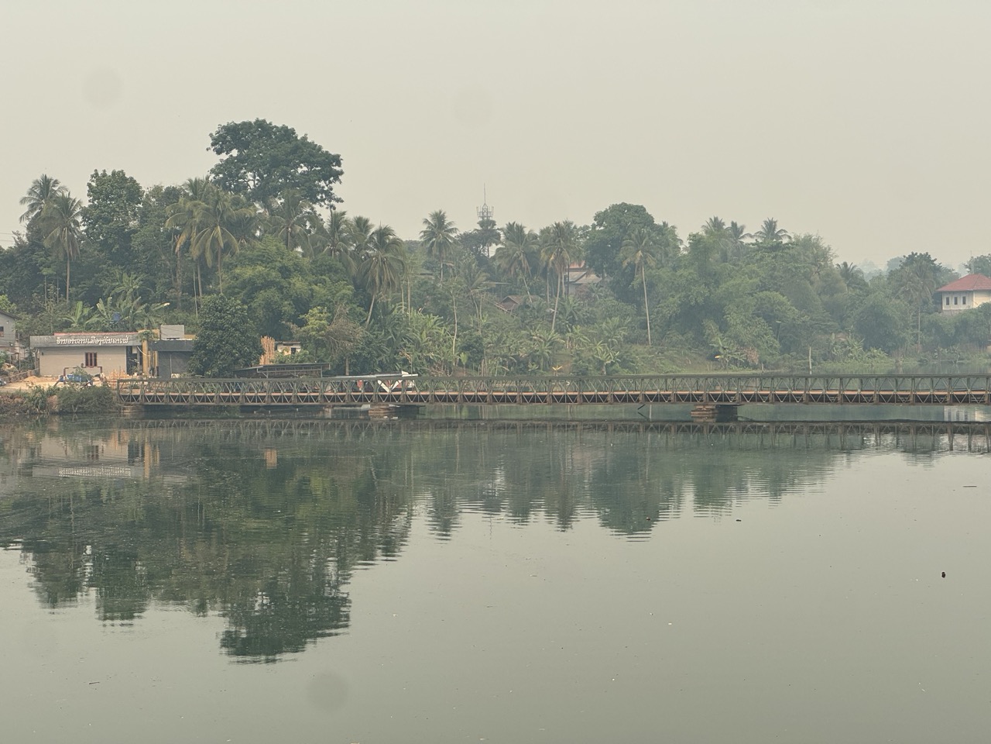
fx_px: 2204
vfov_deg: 19.1
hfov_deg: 25.3
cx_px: 496
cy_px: 372
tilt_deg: -0.6
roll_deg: +2.7
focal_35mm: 77
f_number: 2.8
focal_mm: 9
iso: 25
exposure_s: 1/619
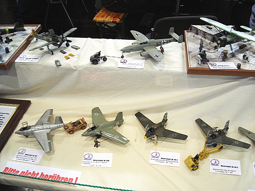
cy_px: 96
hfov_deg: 49.0
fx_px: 280
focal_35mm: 38
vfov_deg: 37.7
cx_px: 128
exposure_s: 1/12.7
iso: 50
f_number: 3.2
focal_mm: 6.3
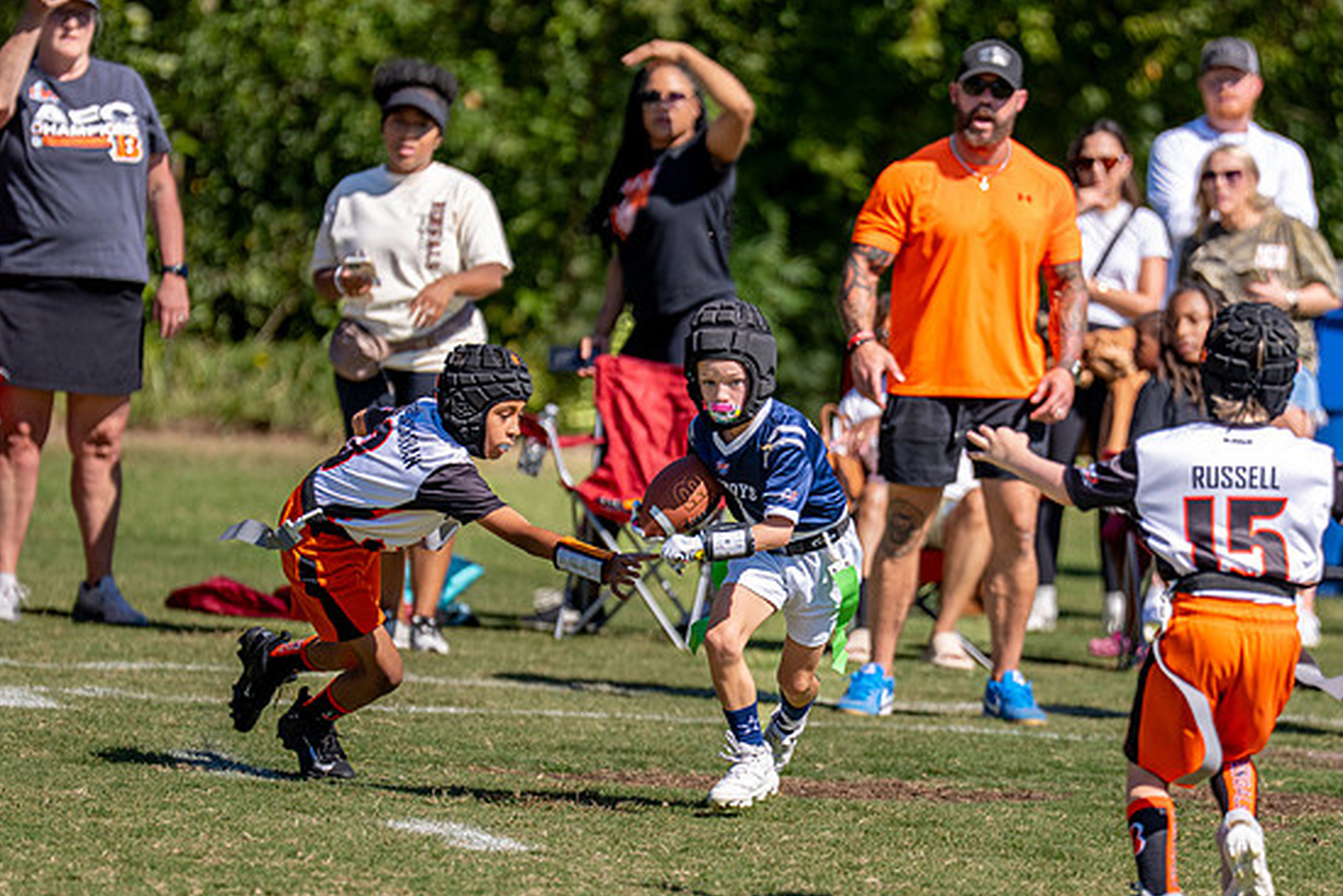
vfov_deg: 4.2
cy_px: 598
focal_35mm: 330
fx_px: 12313
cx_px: 807
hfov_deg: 6.2
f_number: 2.8
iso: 160
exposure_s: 1/3200
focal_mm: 200
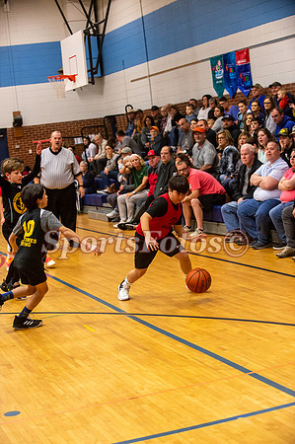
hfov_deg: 19.4
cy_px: 222
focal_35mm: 70
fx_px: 862
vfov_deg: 28.9
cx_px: 148
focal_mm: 70
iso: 5000
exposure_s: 1/500
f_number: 4
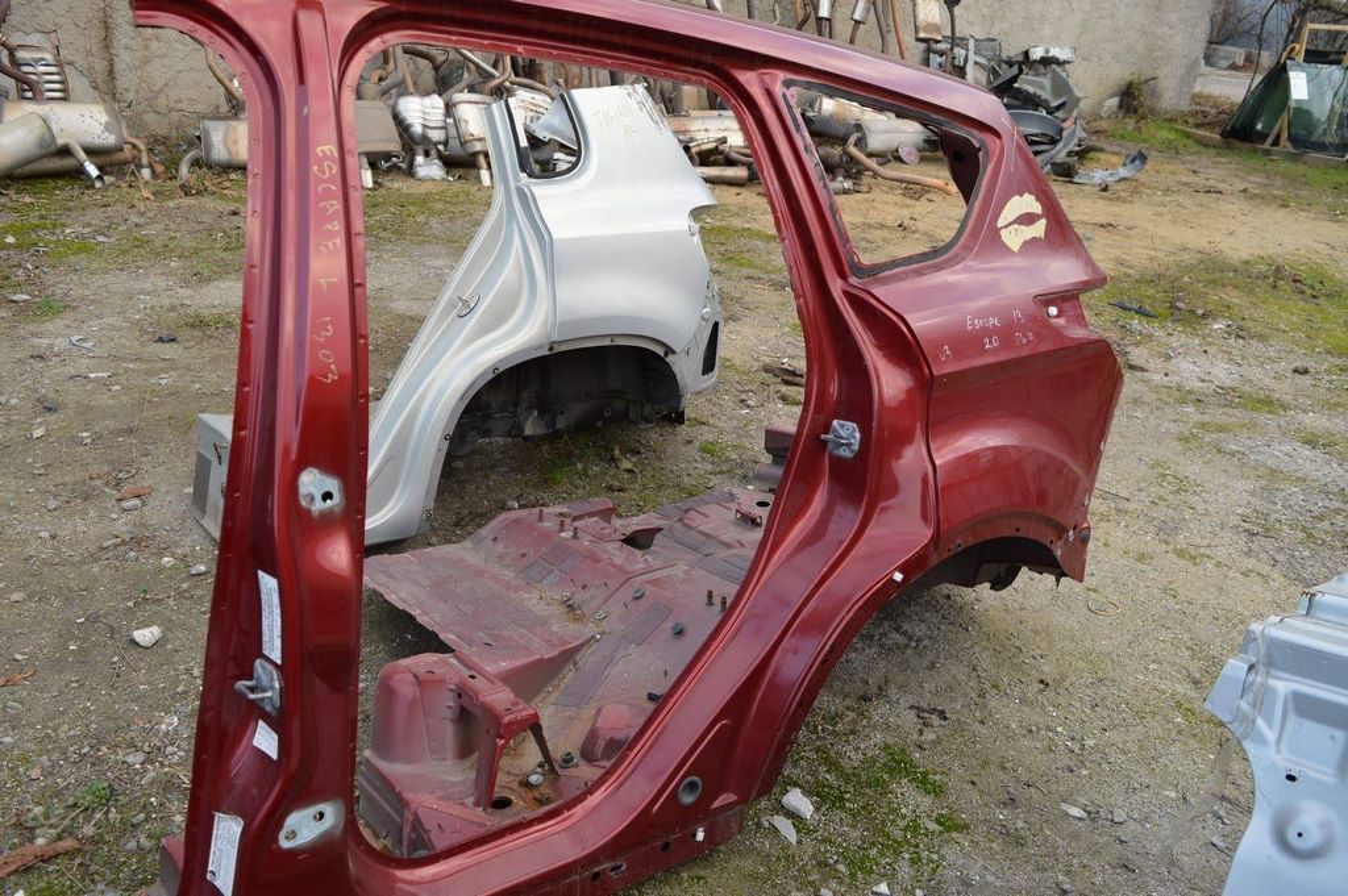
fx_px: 1122
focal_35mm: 30
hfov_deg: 62.0
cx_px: 674
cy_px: 448
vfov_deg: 43.5
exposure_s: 1/125
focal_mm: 20
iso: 220
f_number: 5.6
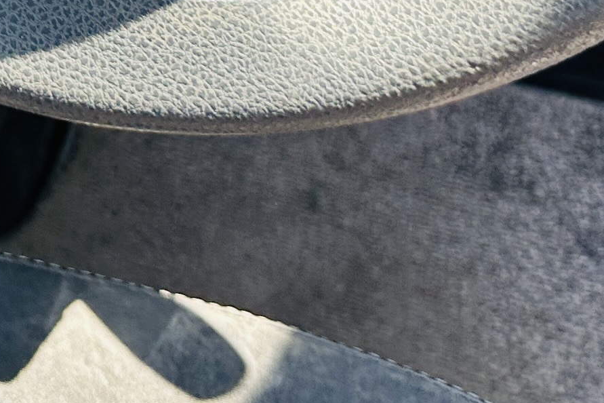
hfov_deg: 17.0
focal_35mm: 113
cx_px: -184
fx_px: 1896
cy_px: -436
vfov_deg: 10.9
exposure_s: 1/150
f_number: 1.78
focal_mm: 6.86
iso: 64
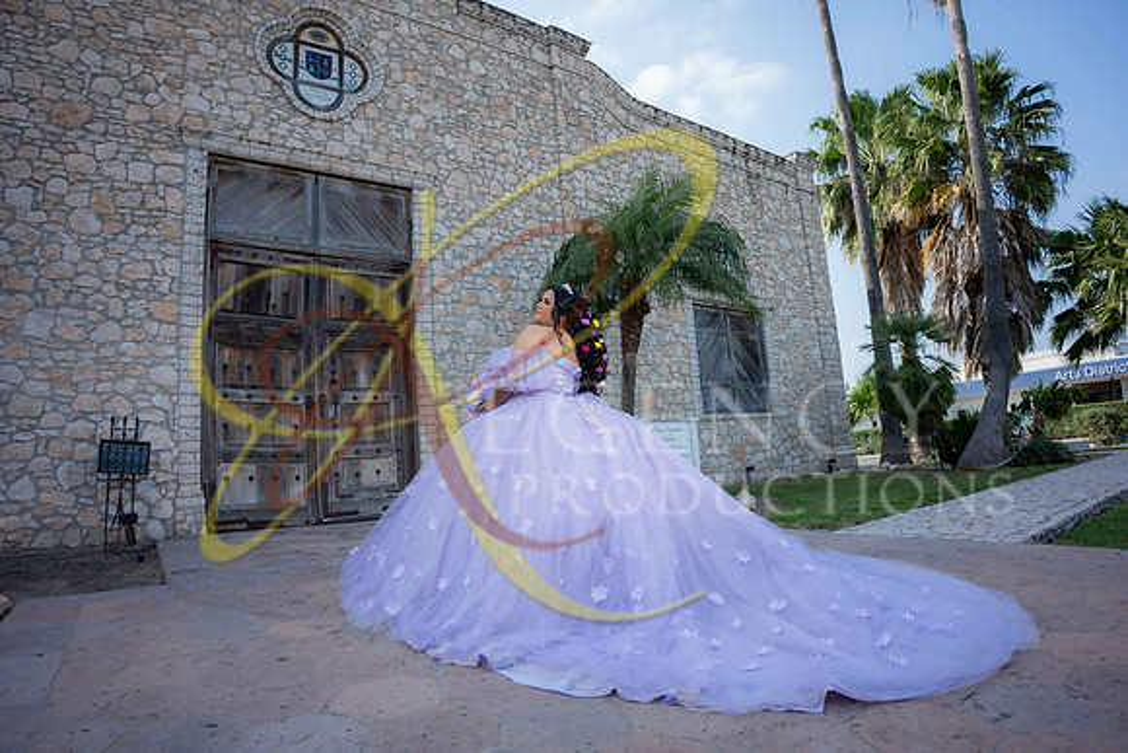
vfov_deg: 62.0
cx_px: 564
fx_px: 627
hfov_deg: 84.0
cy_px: 376
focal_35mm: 20
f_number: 2.8
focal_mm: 20
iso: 125
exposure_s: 1/800
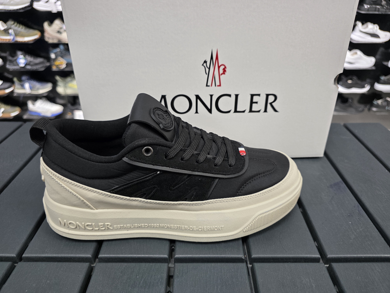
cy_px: 146
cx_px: 195
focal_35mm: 23
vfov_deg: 58.9
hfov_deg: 73.9
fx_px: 259
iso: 160
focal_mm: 6.3
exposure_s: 1/100
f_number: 1.7
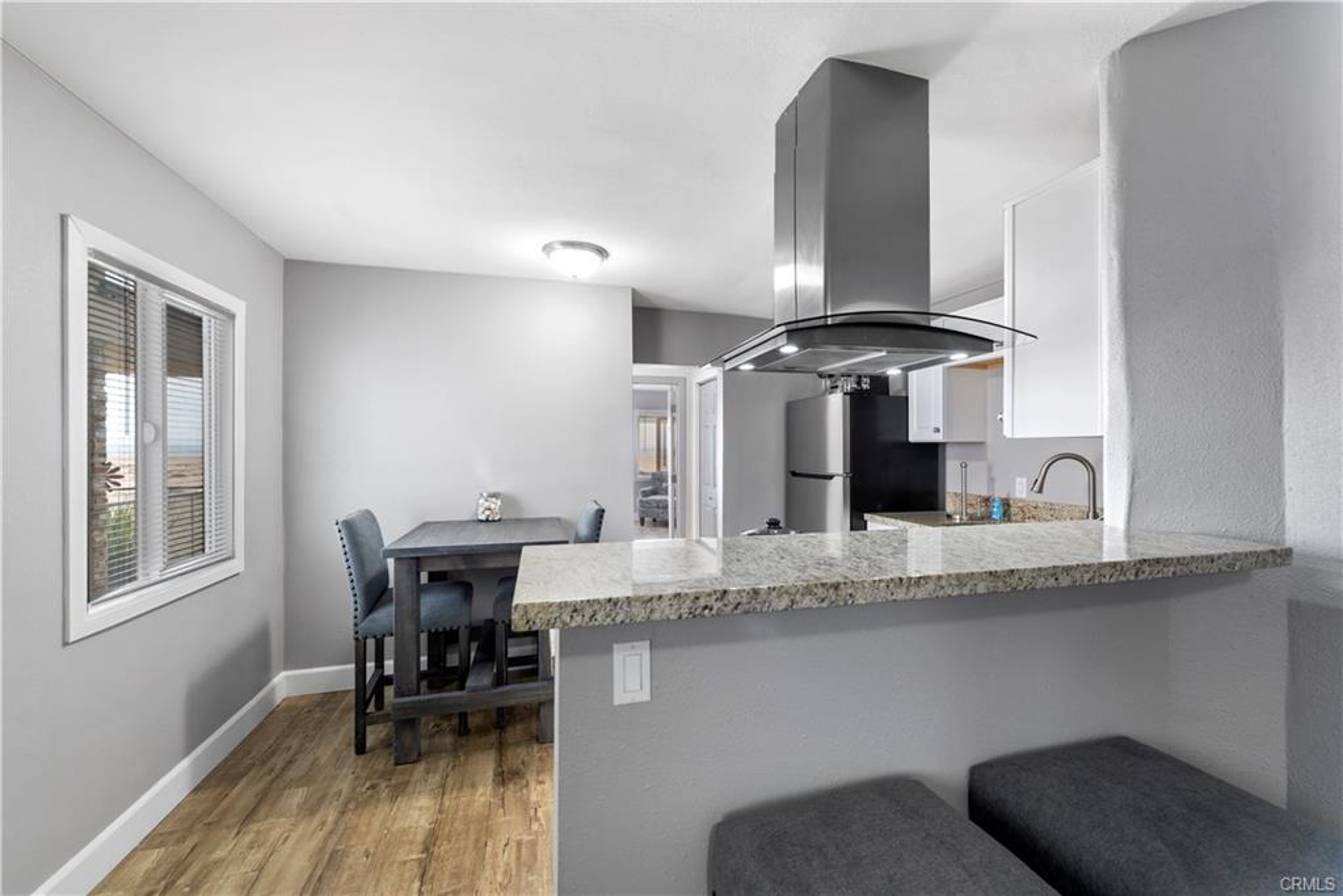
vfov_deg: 81.2
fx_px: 522
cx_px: 672
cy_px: 448
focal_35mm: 14
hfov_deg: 104.2
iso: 250
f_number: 7.1
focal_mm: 14
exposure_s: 1/2
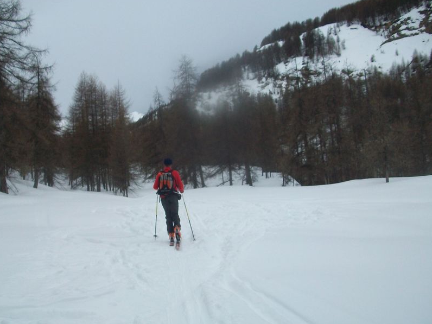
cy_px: 170
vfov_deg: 38.7
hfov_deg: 50.1
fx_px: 462
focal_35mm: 37
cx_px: 204
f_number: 2.8
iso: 80
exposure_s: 1/640
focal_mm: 5.7
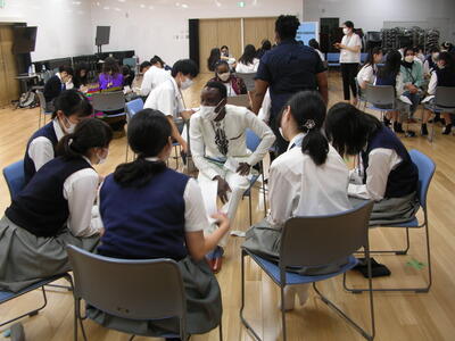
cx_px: 228
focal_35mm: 35
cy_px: 170
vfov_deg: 40.7
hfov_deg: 52.6
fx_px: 460
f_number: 2.8
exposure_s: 1/10
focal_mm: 5.8
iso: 50
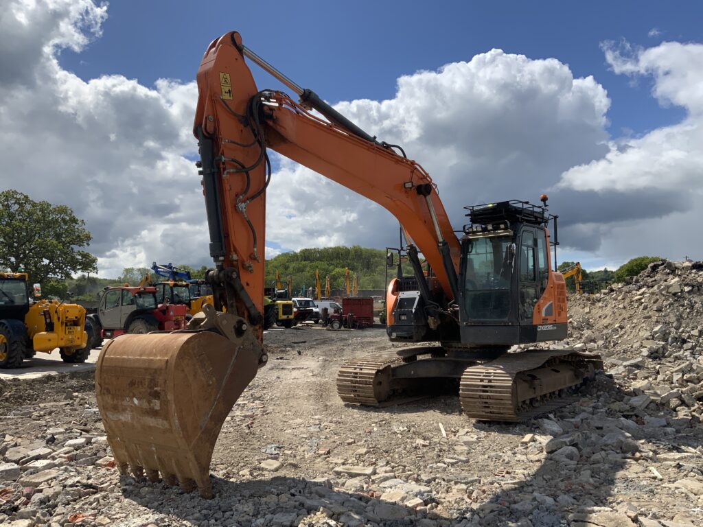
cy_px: 264
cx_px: 352
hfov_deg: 61.7
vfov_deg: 48.2
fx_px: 589
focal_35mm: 29
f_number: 1.8
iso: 20
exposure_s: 1/3125
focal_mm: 3
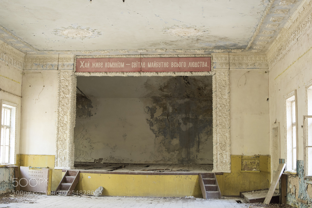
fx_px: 433
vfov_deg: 27.0
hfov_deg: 39.6
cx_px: 156
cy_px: 104
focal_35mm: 50
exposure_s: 1/10
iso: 800
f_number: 8
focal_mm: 50
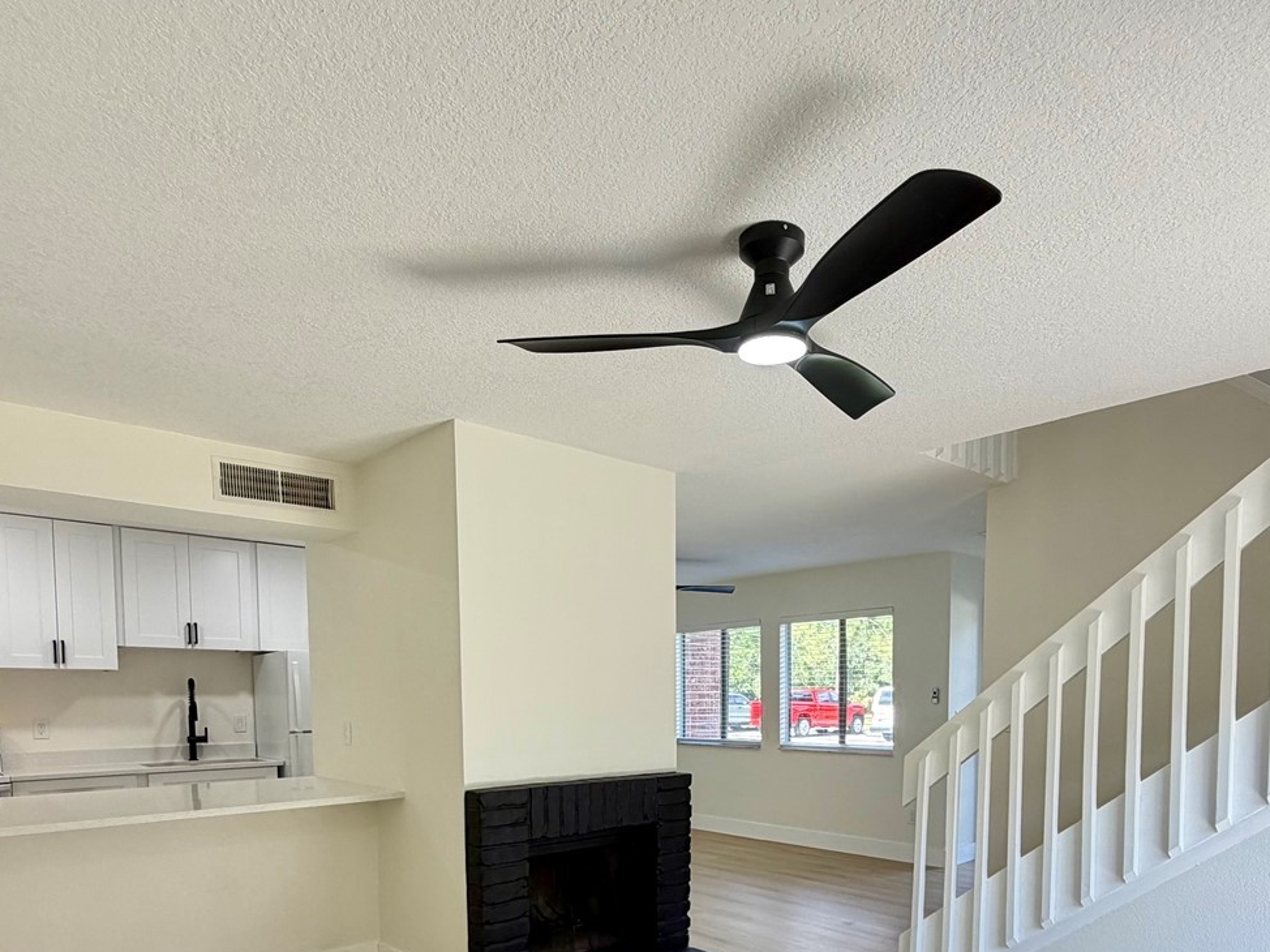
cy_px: 749
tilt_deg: -3.9
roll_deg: +0.7
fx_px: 844
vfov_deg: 55.1
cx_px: 695
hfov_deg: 73.8
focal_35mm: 23
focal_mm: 2.22
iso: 125
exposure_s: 1/121
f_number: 2.2
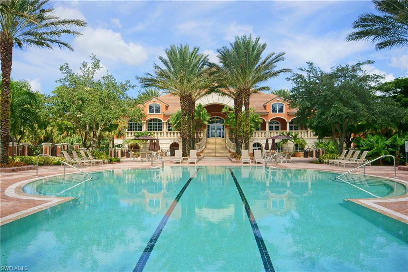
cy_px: 136
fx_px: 340
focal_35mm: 30
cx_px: 204
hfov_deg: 61.9
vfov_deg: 43.6
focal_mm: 20
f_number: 11
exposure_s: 1/320
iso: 200
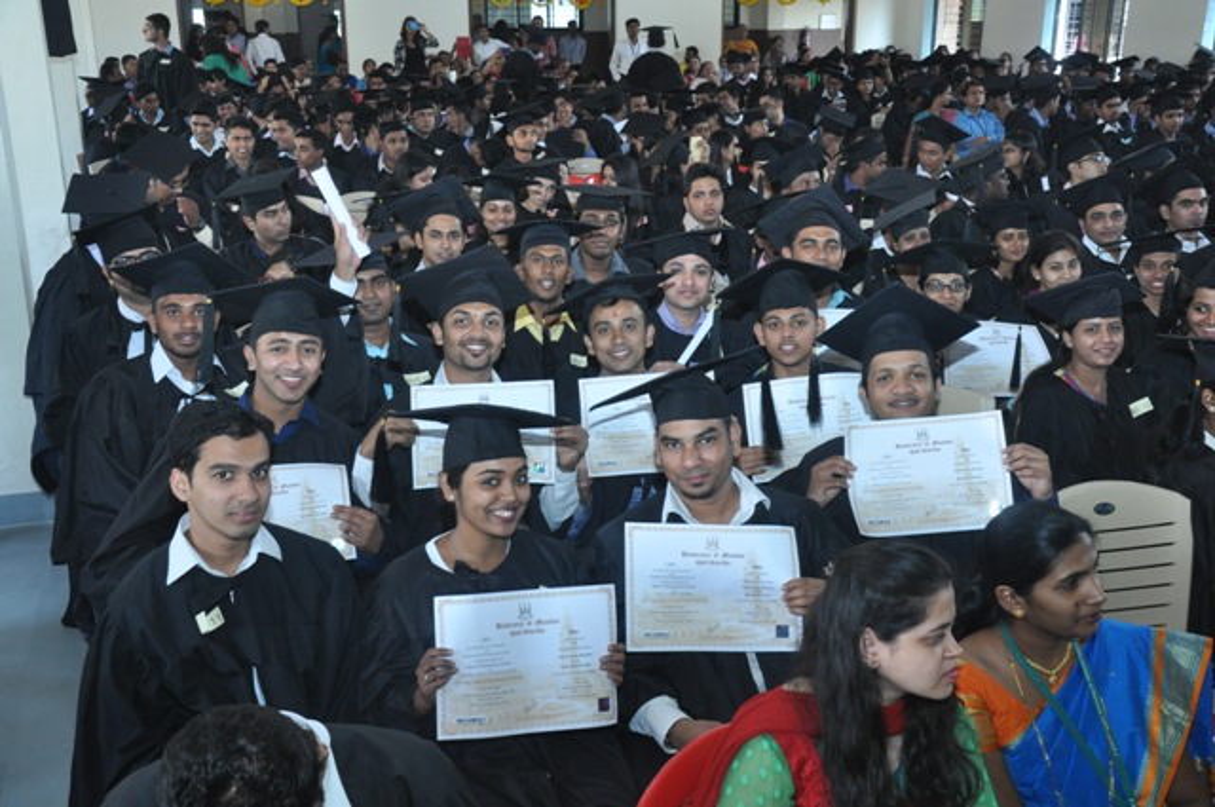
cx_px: 608
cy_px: 404
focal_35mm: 39
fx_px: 1315
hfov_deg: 49.6
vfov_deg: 34.1
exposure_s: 1/60
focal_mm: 26
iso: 800
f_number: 6.3
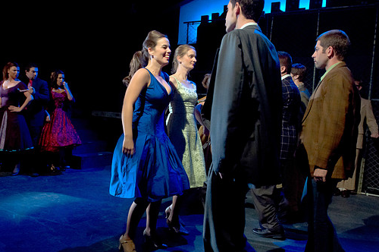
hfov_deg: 62.6
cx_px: 170
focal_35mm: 30
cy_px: 136
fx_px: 311
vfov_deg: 44.0
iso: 3200
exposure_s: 1/100
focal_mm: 17
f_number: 2.8
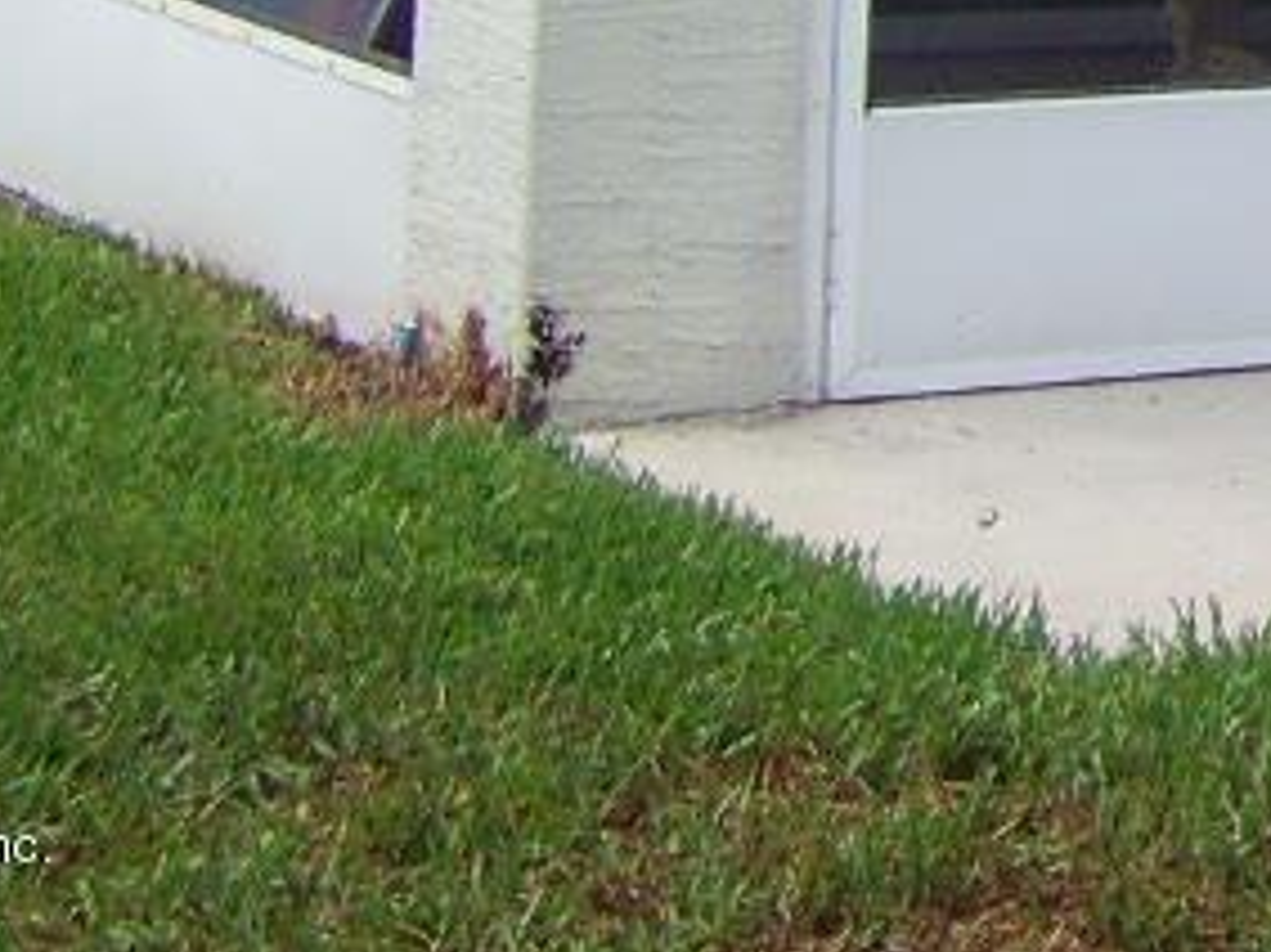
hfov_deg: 11.2
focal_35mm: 163
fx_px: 5982
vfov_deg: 8.5
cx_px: 2394
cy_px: -1163
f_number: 2.8
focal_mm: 5.85
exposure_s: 1/250
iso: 64
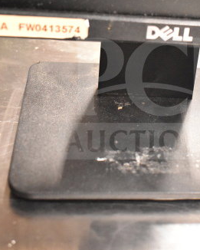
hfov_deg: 23.0
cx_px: 143
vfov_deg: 28.7
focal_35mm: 66
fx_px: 487
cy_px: 99
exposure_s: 1/40
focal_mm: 25
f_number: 4
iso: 8000
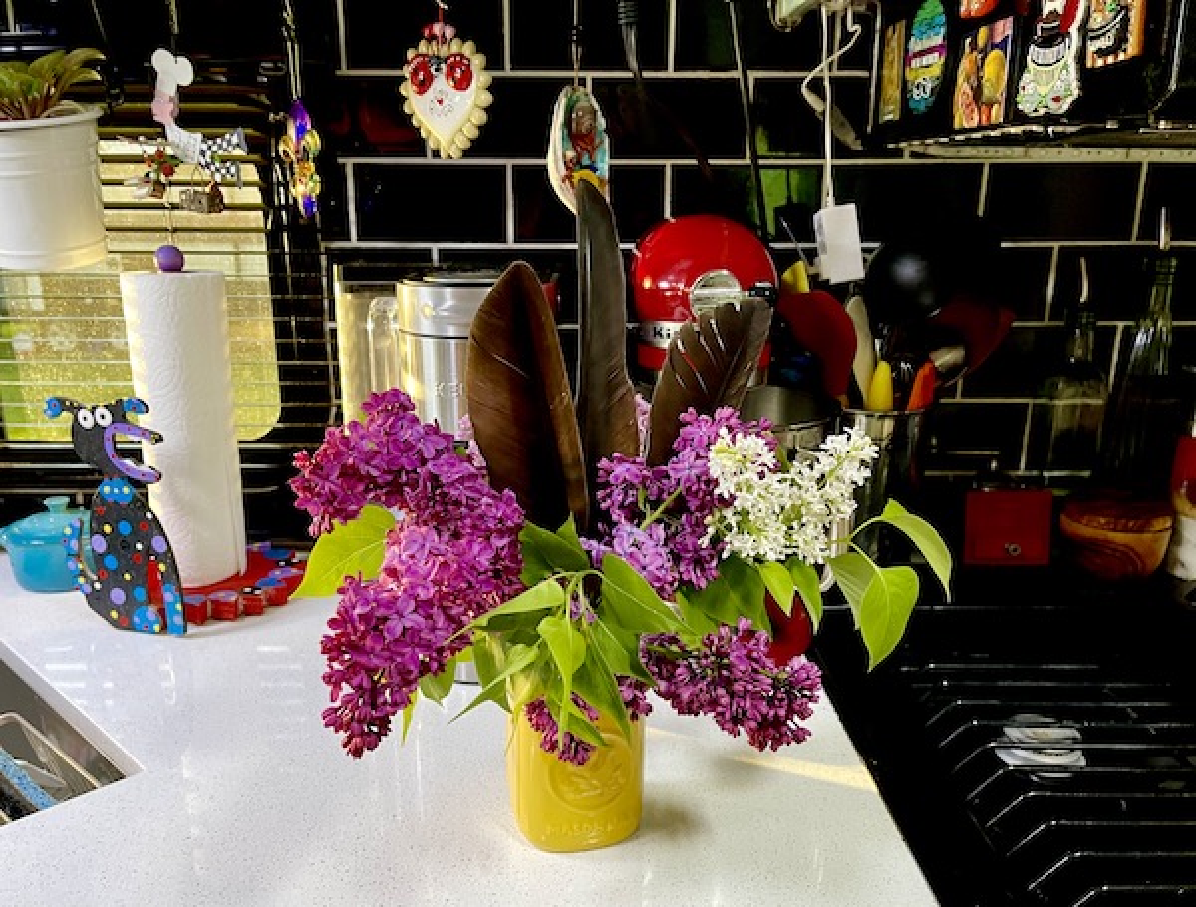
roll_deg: +0.3
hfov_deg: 67.1
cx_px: 598
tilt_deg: -17.7
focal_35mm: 26
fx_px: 902
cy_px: 454
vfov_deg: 53.4
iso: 320
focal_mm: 5.1
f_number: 1.6
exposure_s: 1/60
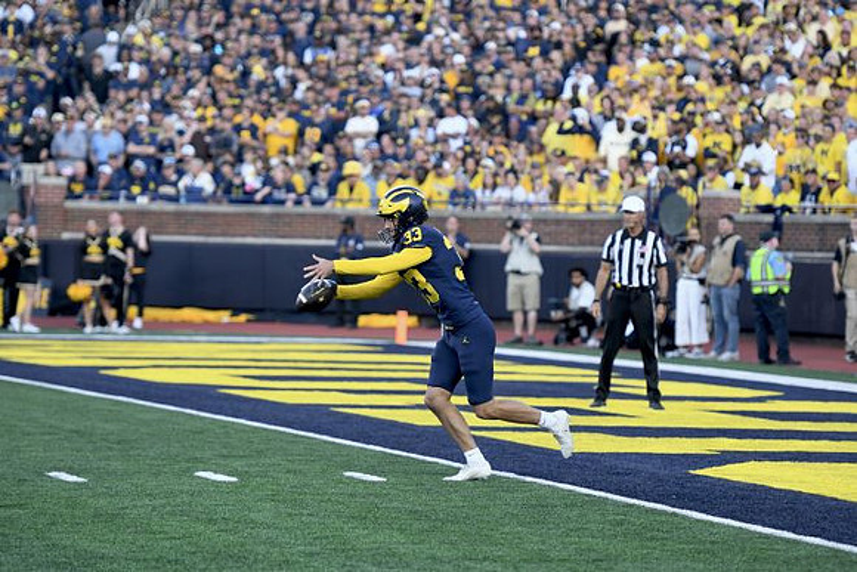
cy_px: 286
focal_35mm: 168
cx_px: 428
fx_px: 4000
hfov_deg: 12.2
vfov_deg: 8.2
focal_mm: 140
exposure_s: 1/1000
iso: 800
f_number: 2.8
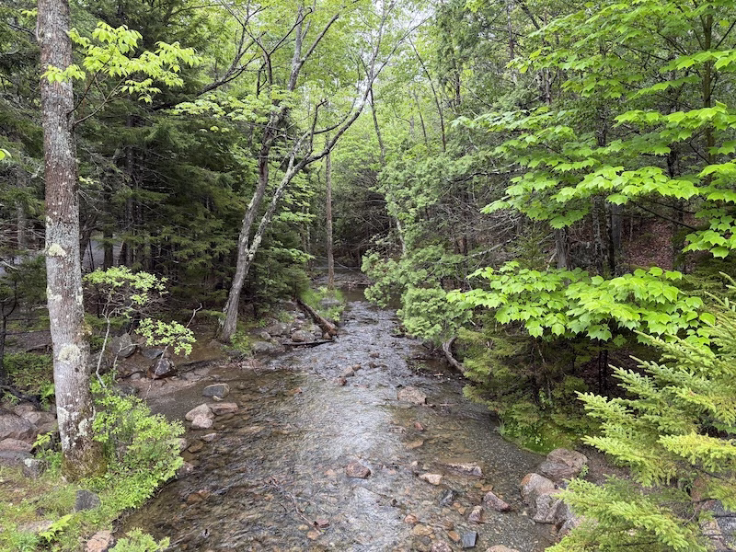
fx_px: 510
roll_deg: +0.5
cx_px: 368
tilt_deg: -6.2
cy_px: 276
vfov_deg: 56.8
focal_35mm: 24
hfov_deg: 71.6
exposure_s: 1/121
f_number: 1.78
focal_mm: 6.76
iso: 125
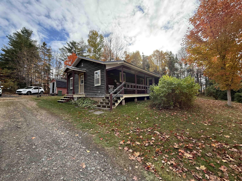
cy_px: 90
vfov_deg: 85.7
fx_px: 98
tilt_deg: +3.0
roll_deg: +0.9
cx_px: 121
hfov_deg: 102.1
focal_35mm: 14
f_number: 2.2
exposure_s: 1/686
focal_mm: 2.22
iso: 64
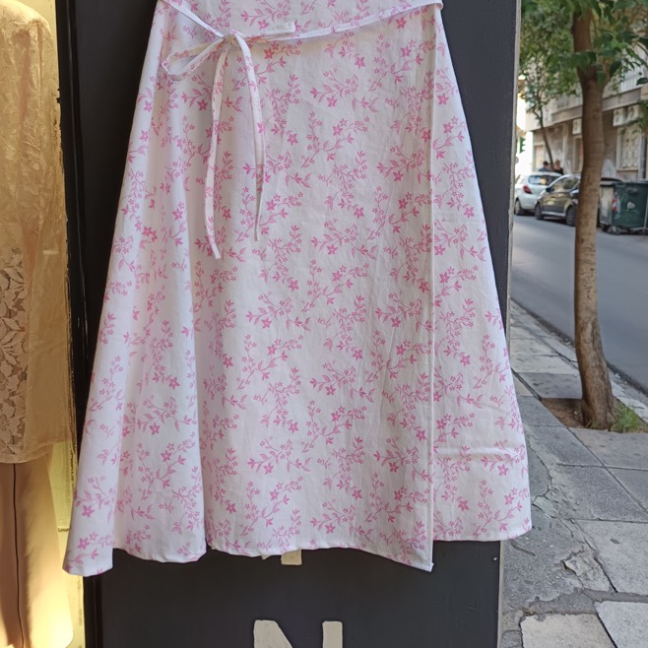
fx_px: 614
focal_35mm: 29
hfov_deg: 55.6
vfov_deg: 55.0
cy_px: 246
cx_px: 324
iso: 183
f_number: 1.7
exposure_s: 1/50
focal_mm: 5.31
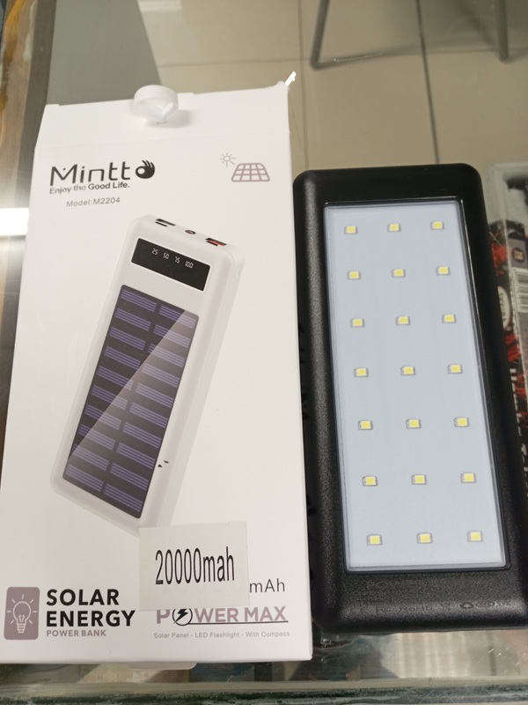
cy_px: 352
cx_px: 264
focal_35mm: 27
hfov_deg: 51.4
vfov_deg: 65.3
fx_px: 549
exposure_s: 1/33.3
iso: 197
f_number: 1.8
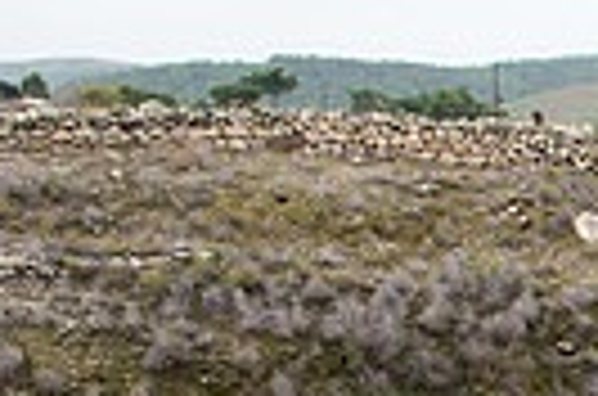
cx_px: 1075
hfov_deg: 16.4
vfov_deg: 11.6
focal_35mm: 105
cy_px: 794
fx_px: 1740
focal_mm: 24
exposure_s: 1/500
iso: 100
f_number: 3.5
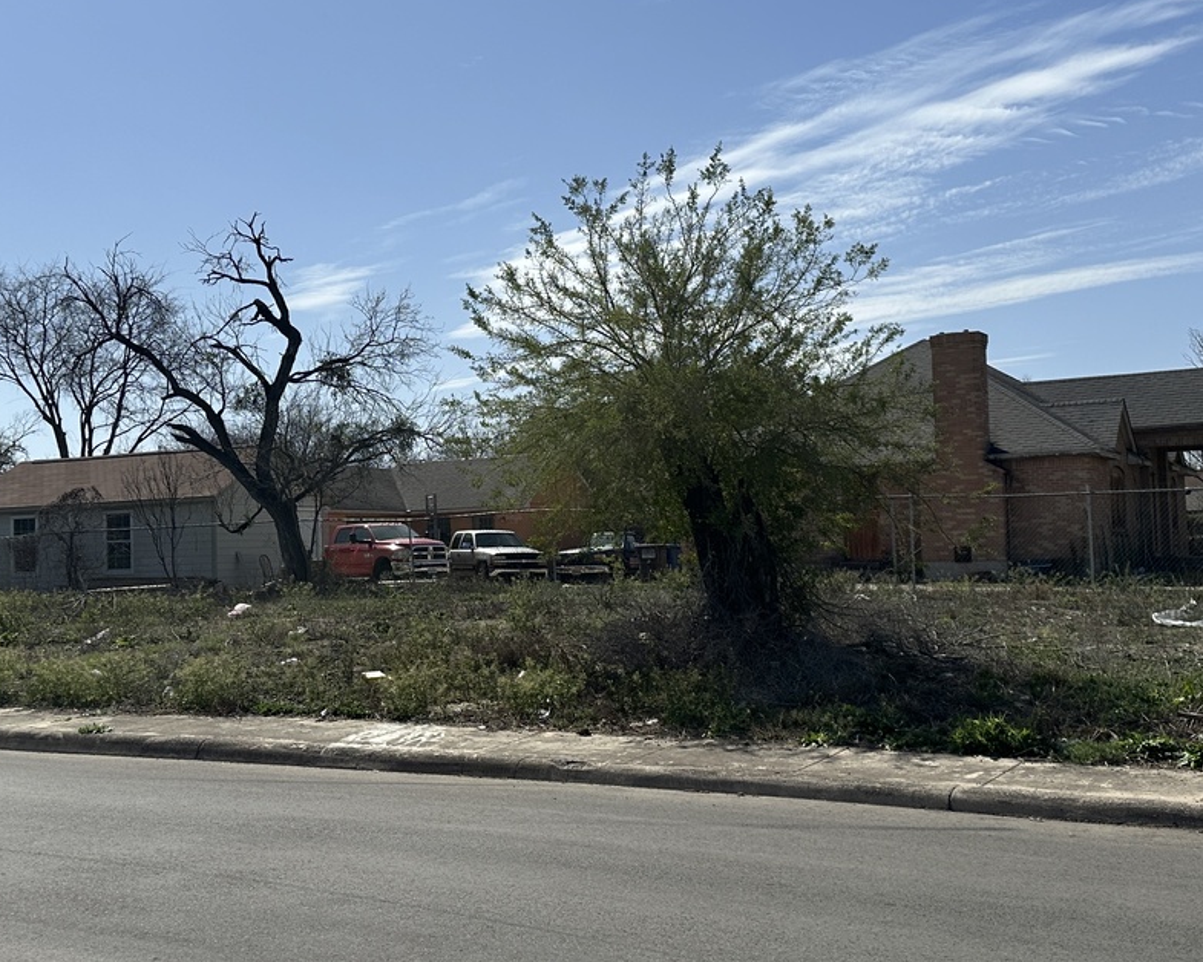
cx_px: 516
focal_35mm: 43
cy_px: 463
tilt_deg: +4.0
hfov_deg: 42.8
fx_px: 1531
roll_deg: +1.6
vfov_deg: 34.9
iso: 80
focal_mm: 6.86
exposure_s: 1/8929
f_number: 1.78
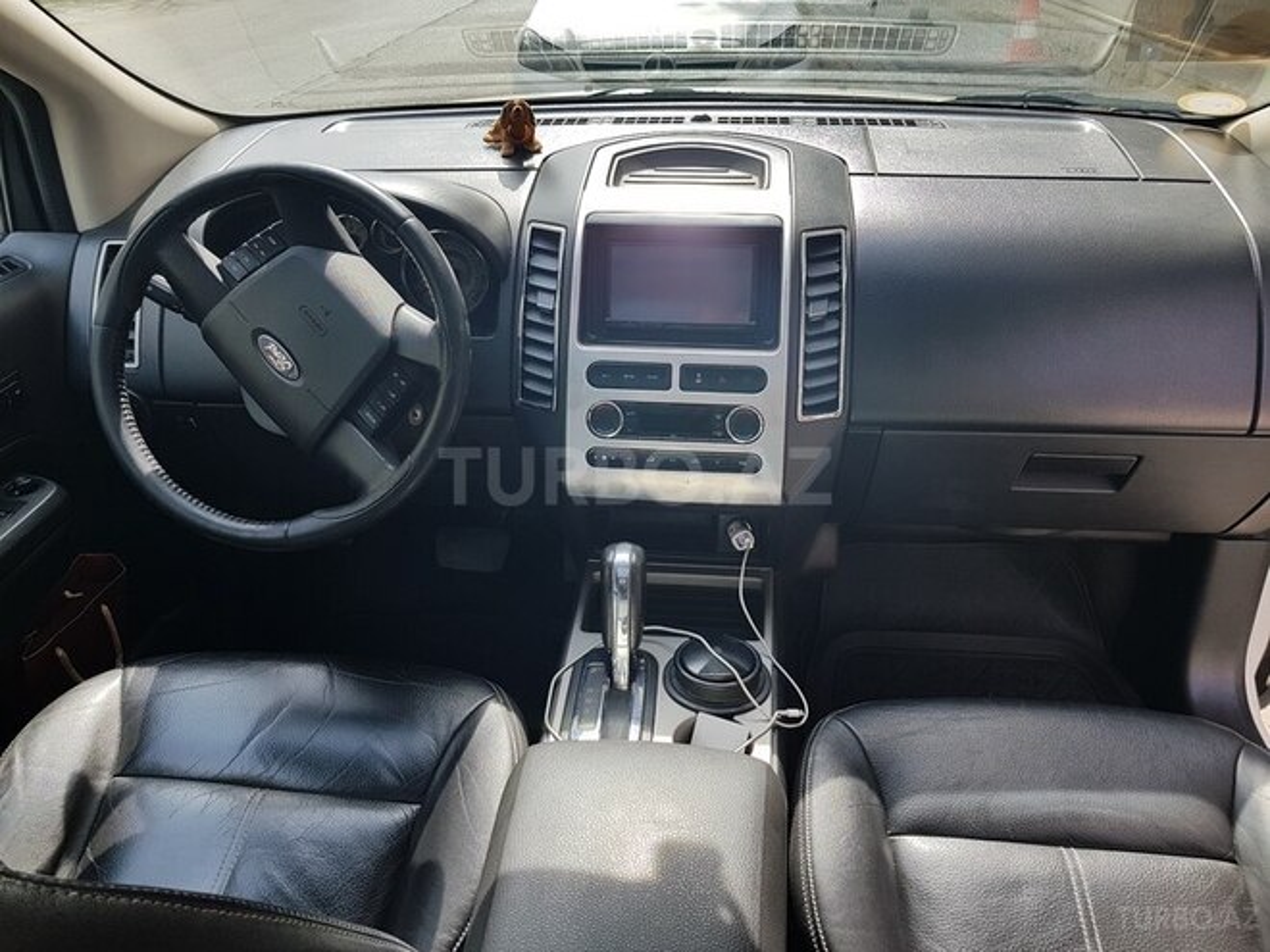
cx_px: 635
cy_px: 476
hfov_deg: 67.3
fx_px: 954
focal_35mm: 26
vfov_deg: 53.1
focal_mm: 4.2
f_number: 1.7
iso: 40
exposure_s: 1/800
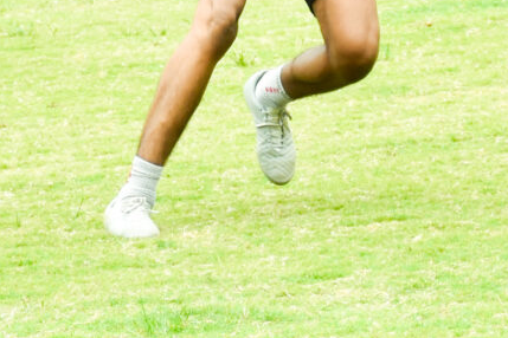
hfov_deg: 3.7
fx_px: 7831
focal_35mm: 555
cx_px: 226
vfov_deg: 2.5
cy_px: 27
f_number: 5
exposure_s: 1/800
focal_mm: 62
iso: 250
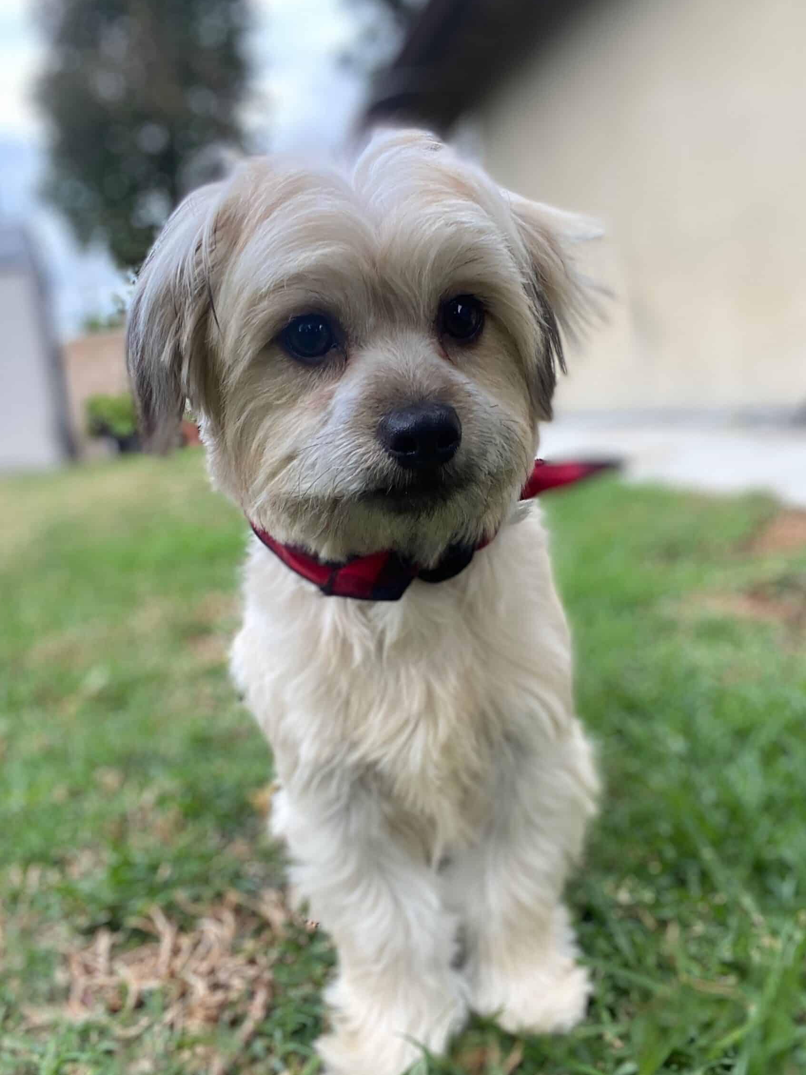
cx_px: 434
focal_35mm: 34
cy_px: 560
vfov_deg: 53.9
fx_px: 1056
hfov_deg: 41.8
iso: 25
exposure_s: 1/122
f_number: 2.2
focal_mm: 2.71
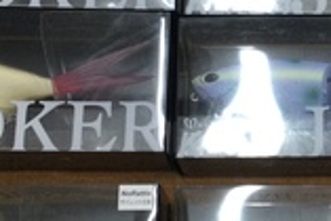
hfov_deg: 16.2
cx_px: 354
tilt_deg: -74.2
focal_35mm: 123
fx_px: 1132
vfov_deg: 11.2
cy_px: 103
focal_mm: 3.3
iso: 25
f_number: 2.4
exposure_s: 1/30
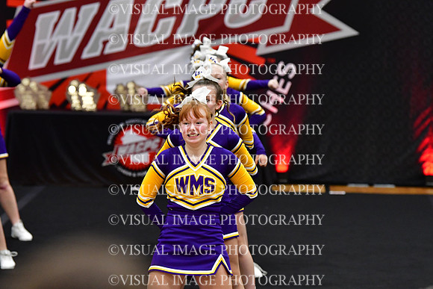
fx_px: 2430
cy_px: 144
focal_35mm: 202
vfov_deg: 6.8
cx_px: 216
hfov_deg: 10.2
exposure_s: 1/500
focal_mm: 135
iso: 4000
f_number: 3.5
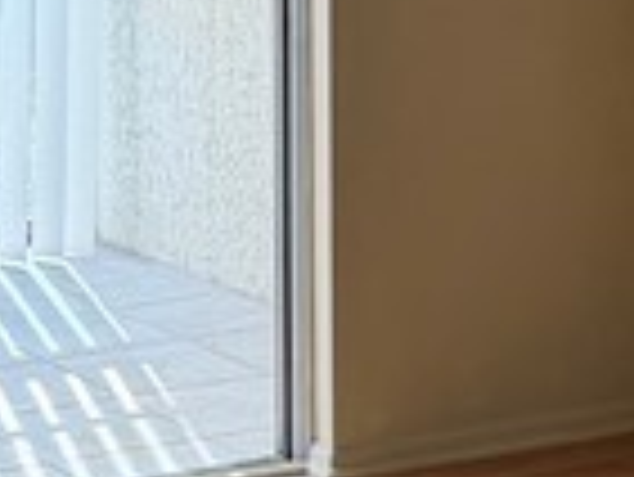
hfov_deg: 11.3
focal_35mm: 174
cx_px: 139
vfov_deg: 8.5
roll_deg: +0.6
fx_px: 3190
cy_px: 72
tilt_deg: -9.9
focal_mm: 6.76
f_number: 1.78
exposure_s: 1/156
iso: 80
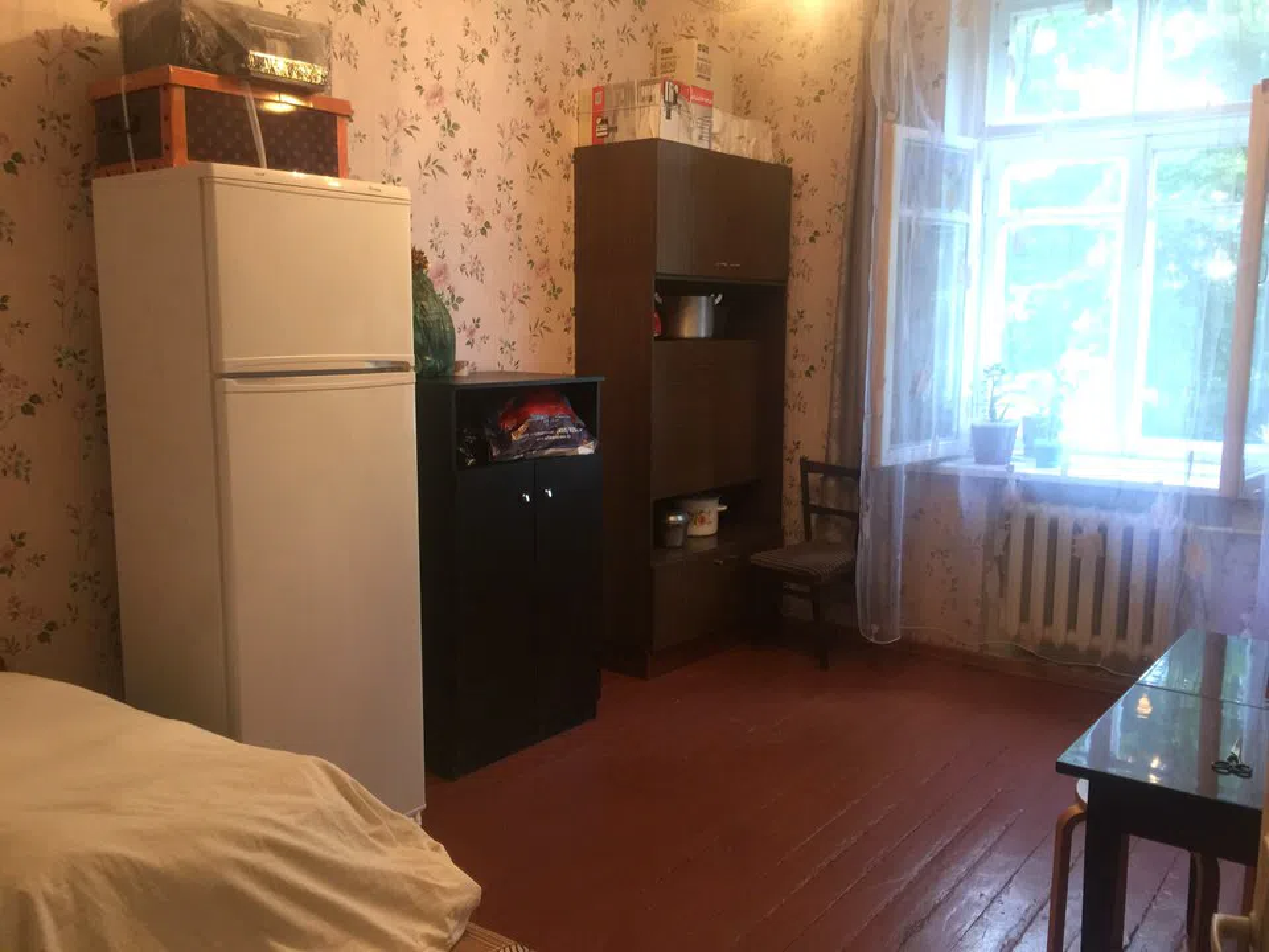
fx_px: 1063
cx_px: 634
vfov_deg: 48.2
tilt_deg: -9.1
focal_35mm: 29
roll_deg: -1.7
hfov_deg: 61.7
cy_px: 476
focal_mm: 4.15
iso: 64
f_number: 2.2
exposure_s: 1/17
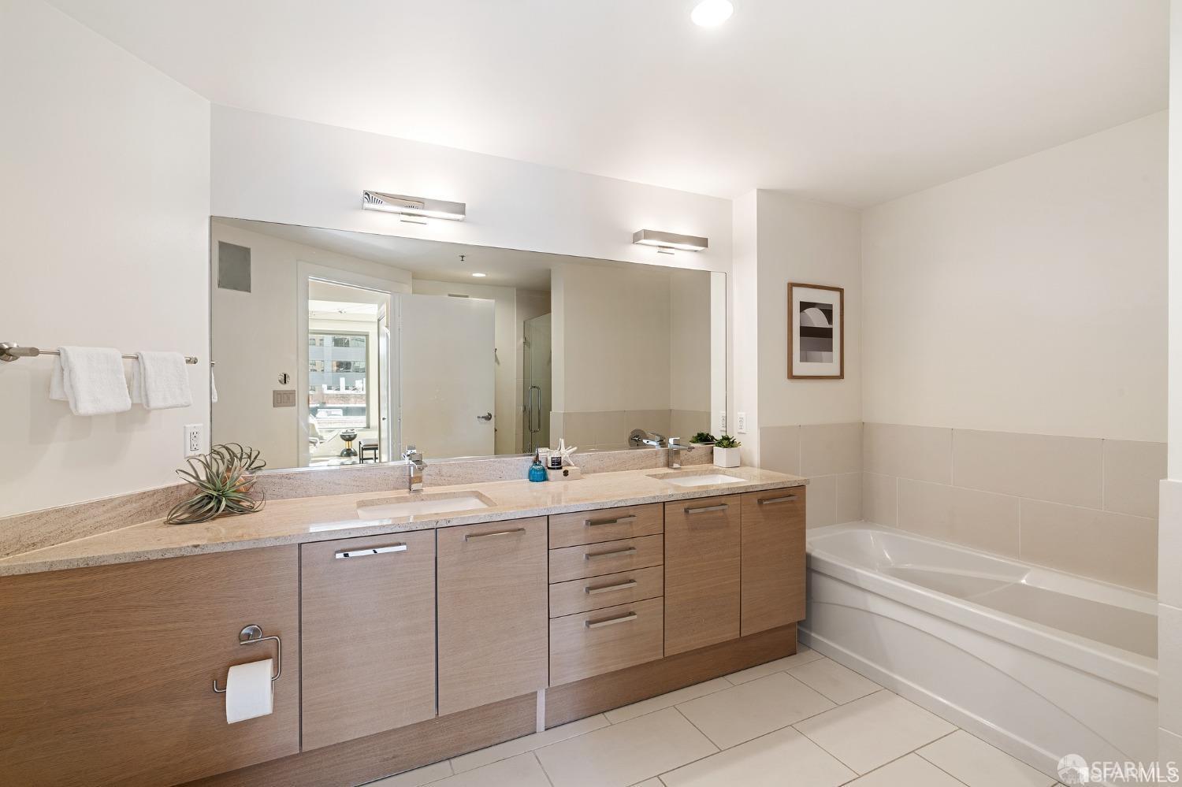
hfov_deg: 96.8
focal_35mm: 16
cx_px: 591
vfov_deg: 73.7
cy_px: 394
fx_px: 525
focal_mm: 16
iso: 100
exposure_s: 1
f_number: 11
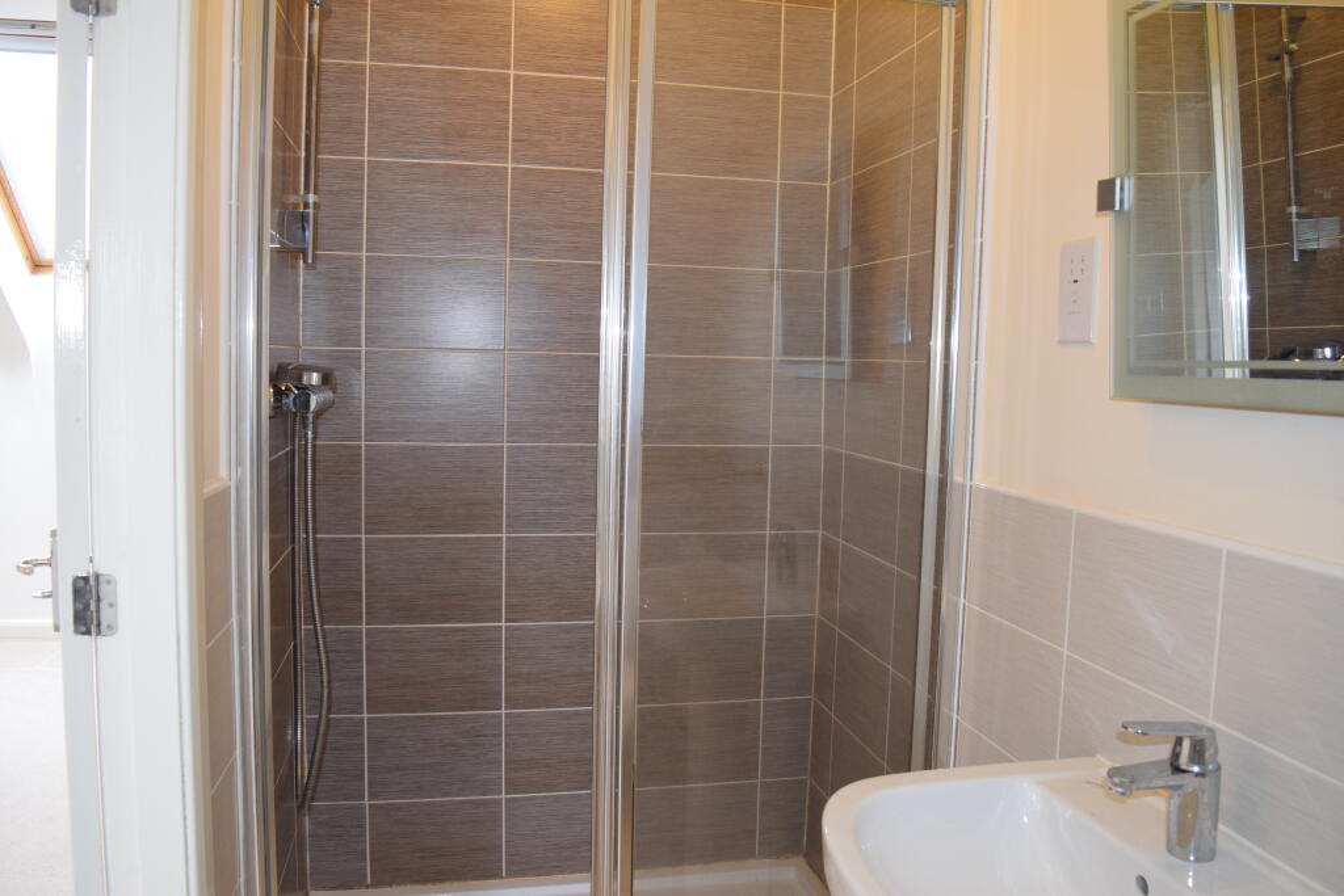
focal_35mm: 27
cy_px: 448
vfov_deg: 47.9
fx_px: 1008
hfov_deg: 67.4
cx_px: 672
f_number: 5
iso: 800
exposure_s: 1/100
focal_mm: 18
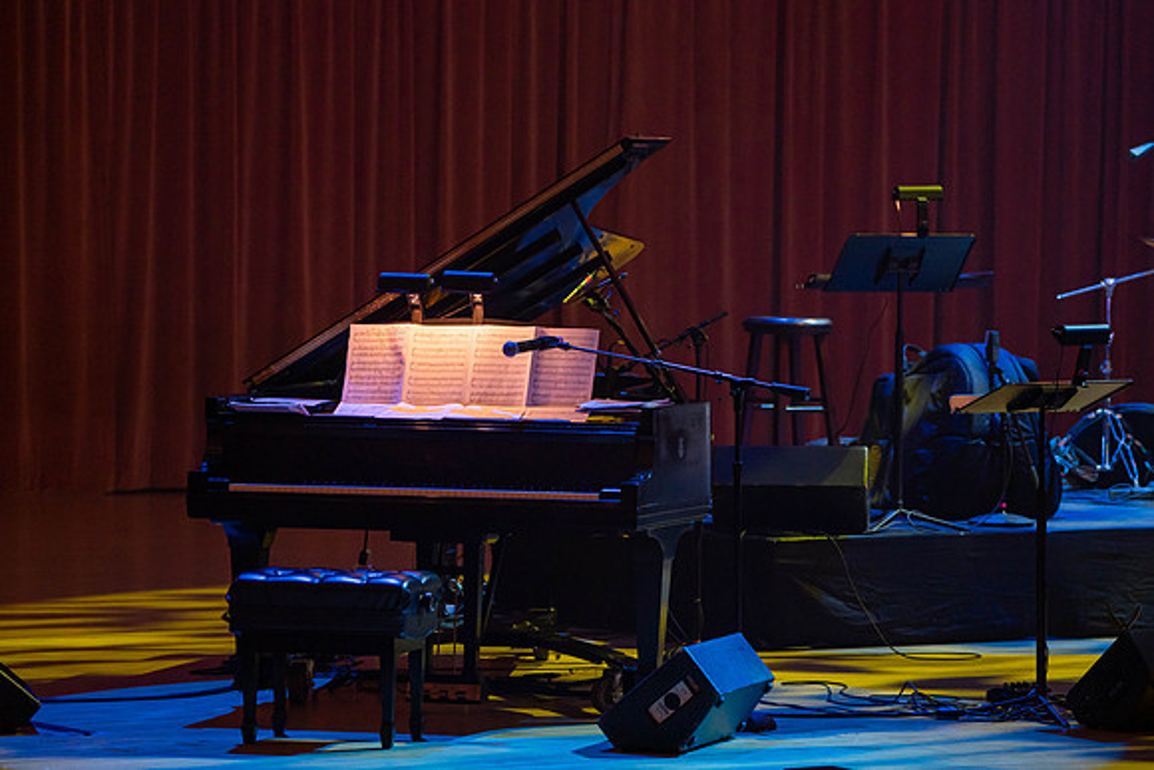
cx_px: 577
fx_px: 5996
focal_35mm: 187
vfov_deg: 7.3
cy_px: 385
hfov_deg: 11.0
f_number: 5.6
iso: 2500
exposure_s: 1/200
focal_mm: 187
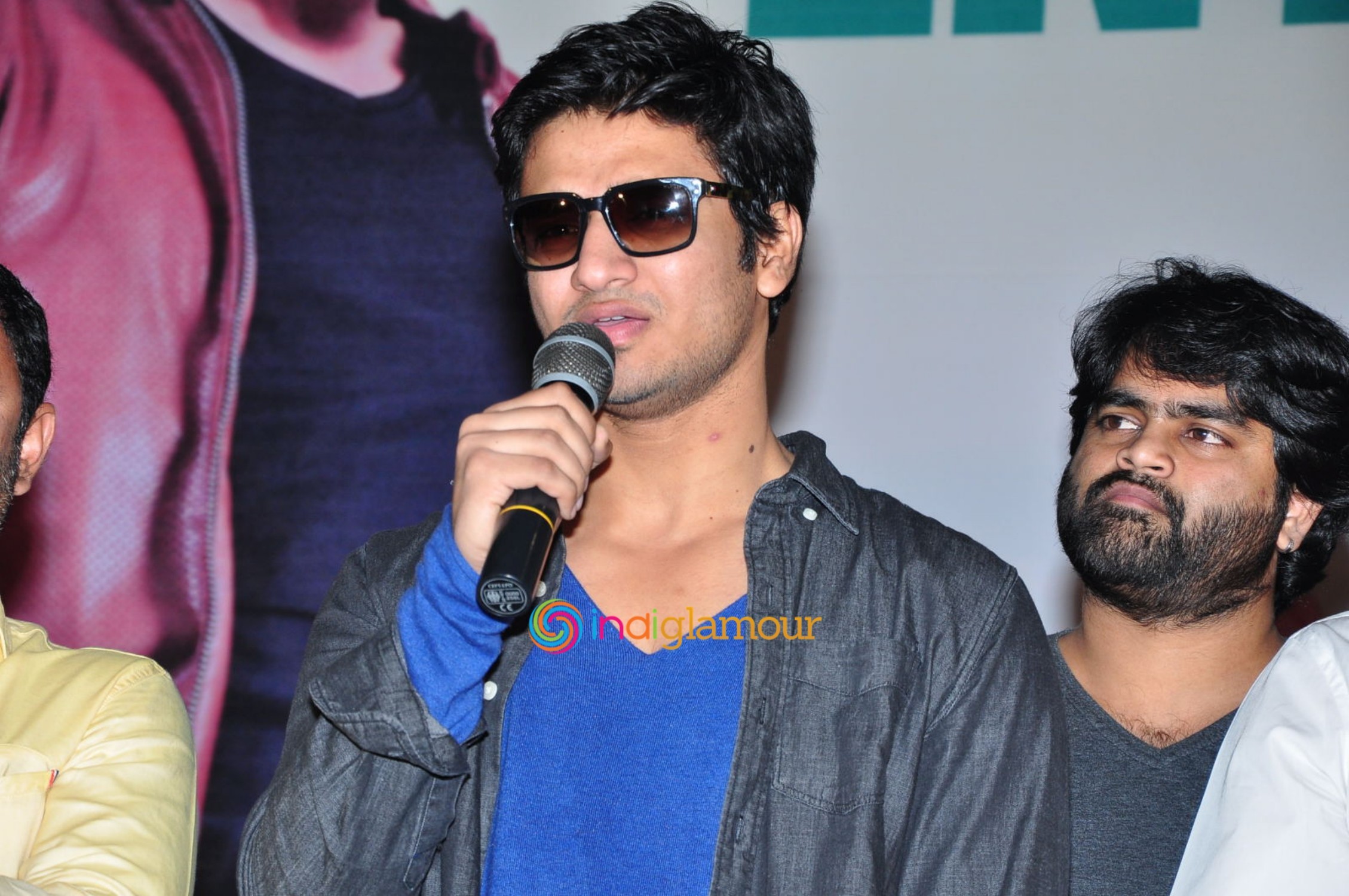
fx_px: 5895
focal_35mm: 158
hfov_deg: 13.1
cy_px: 448
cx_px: 674
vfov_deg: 8.7
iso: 400
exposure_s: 1/125
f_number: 8
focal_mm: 105
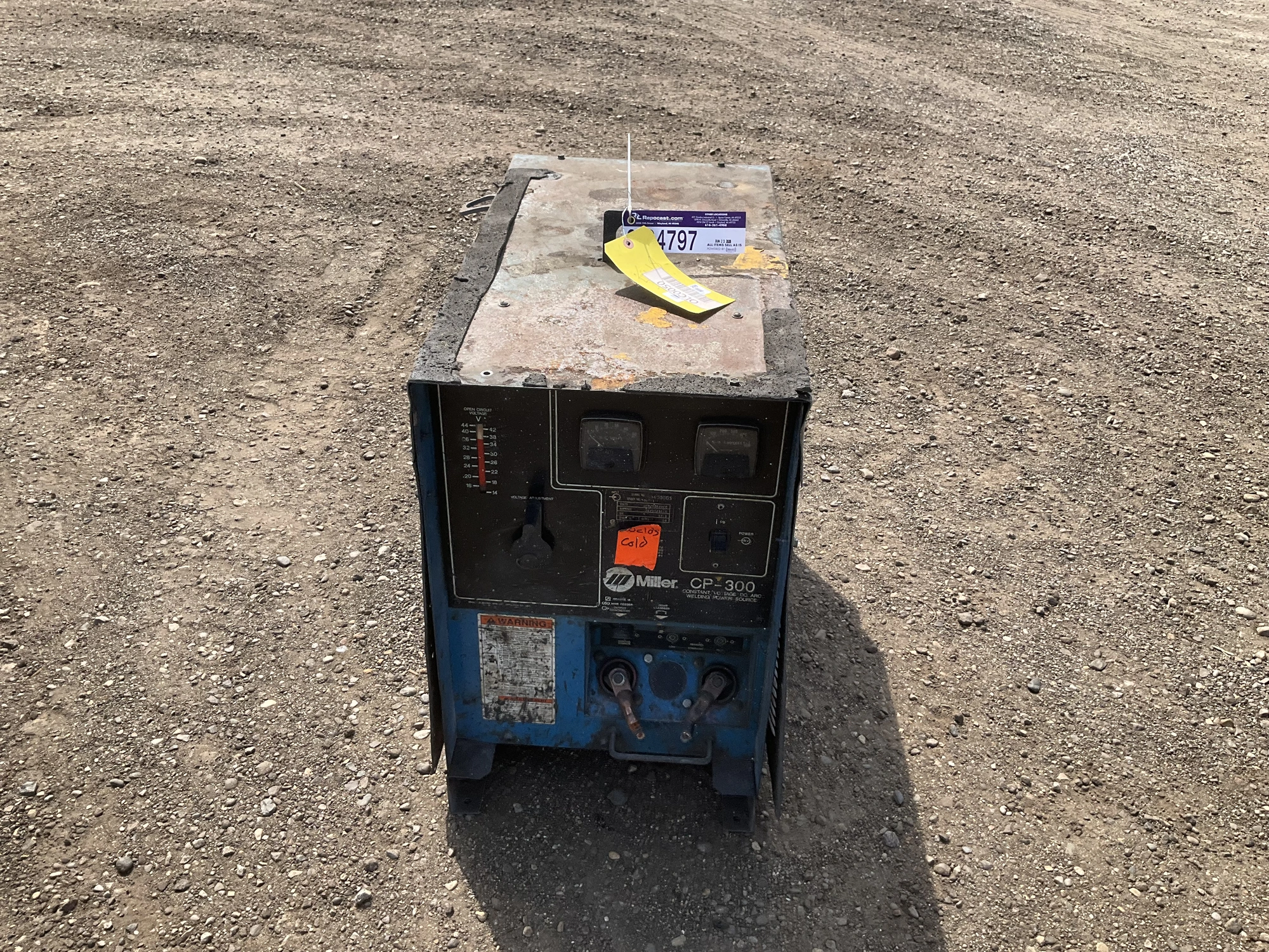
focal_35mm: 29
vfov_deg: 48.2
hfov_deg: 61.7
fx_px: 1063
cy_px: 476
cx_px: 634
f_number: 1.8
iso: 25
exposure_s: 1/1055
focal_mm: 3
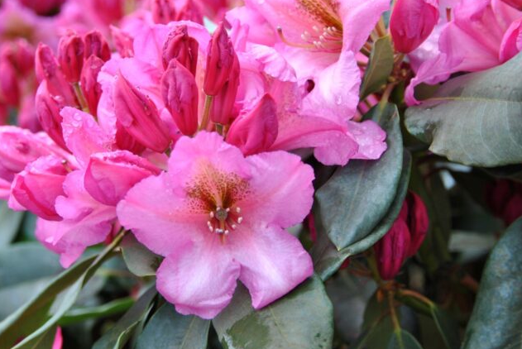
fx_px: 1379
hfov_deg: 21.4
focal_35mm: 95
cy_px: 162
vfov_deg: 14.4
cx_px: 208
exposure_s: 1/125
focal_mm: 52
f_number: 5.6
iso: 200
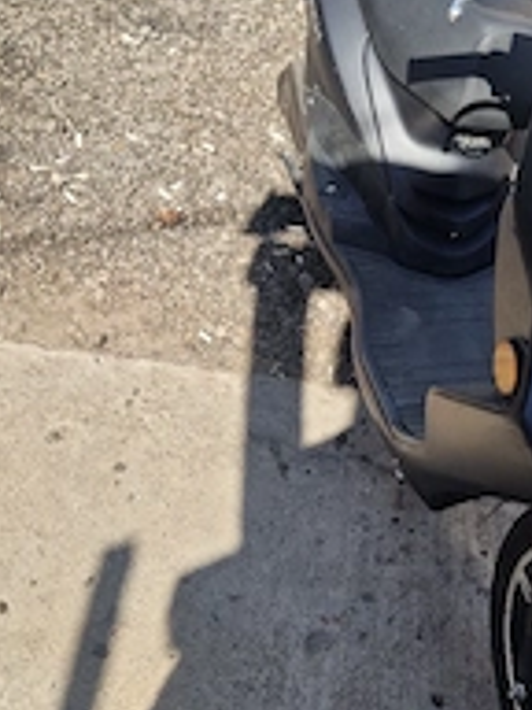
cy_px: 270
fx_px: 984
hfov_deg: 29.8
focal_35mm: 48
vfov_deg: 39.4
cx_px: 399
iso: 50
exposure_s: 1/833
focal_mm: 5.4
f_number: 1.8
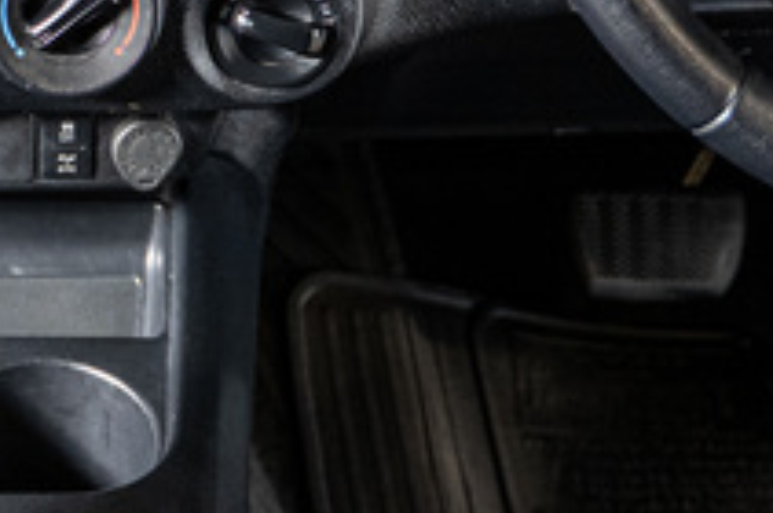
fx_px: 2916
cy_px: 62
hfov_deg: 14.7
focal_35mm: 136
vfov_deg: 10.0
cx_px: -130
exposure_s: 1/200
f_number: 2.8
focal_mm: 28
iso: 1600
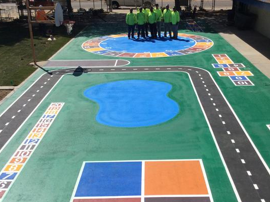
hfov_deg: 40.4
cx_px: 146
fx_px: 367
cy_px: 110
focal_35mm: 47
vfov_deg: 30.9
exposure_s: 1/2725
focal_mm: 3.3
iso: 32
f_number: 2.4
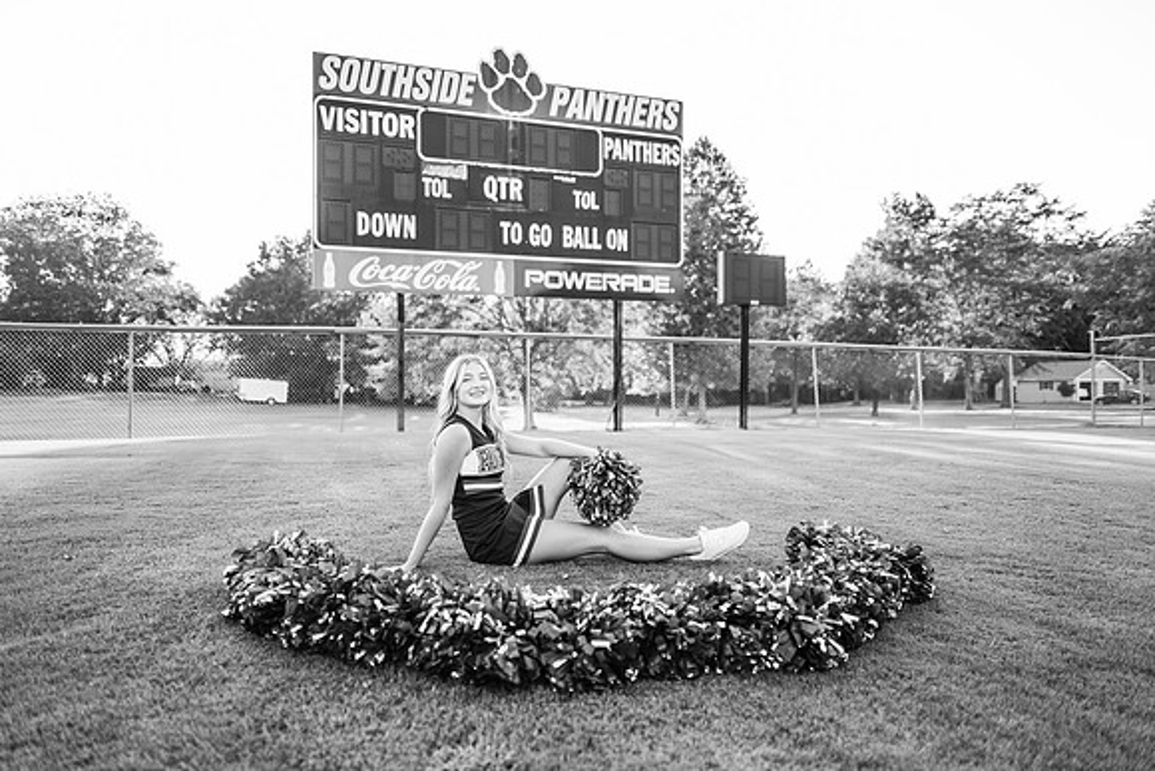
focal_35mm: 24
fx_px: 770
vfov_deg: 53.2
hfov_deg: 73.7
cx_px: 578
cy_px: 386
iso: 125
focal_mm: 24
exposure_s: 1/500
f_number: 2
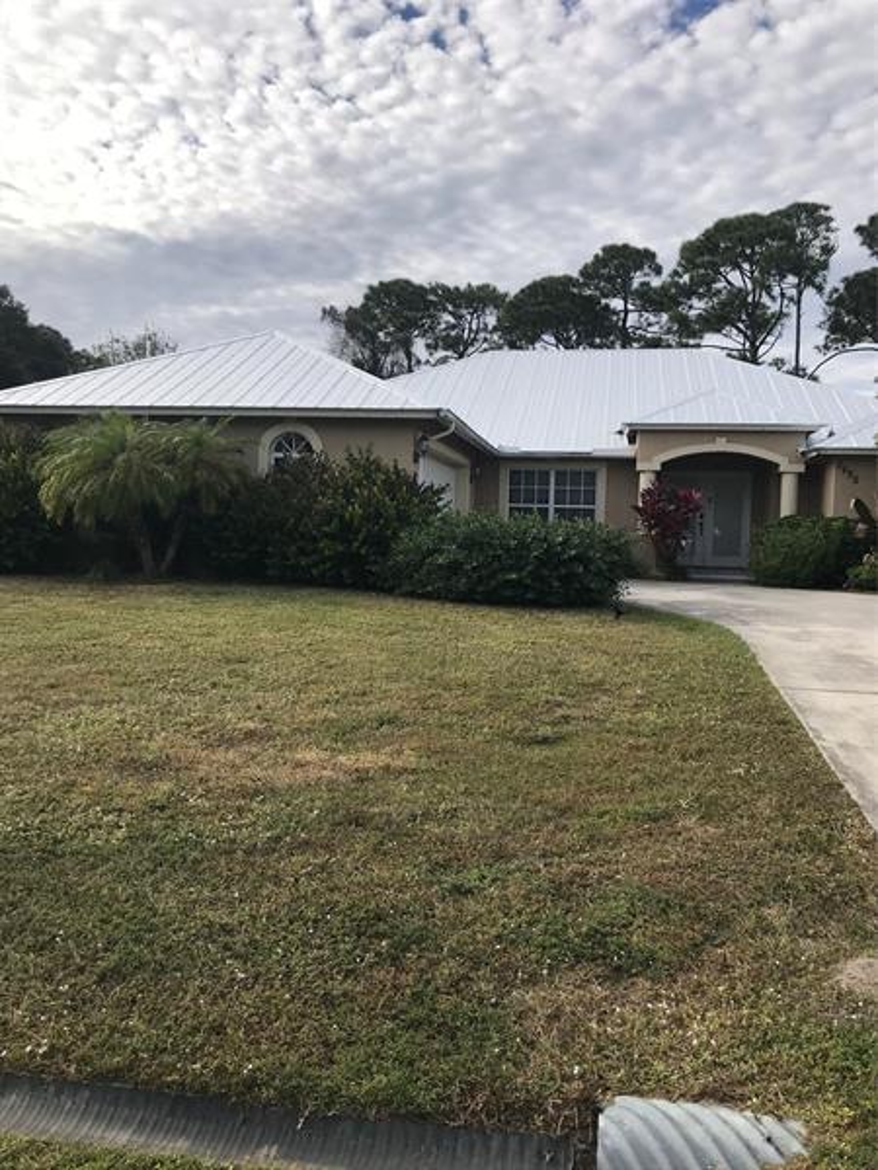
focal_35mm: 28
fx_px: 947
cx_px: 439
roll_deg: -0.8
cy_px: 585
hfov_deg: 49.7
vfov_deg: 63.4
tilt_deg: -2.5
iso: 20
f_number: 1.8
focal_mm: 3.99
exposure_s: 1/2740
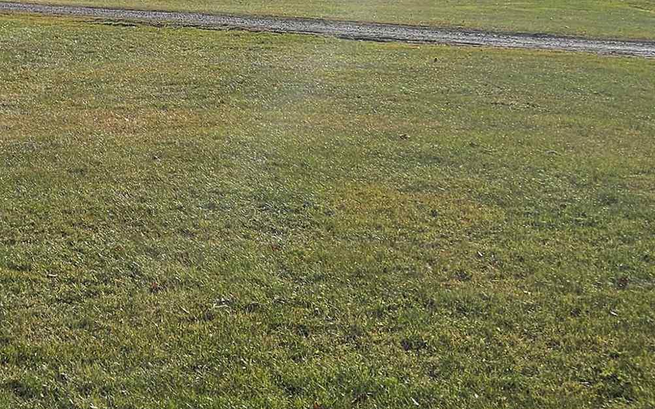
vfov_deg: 17.2
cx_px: 230
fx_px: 1339
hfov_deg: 27.4
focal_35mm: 75
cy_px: 52
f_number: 1.8
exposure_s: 1/3273
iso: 25
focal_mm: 5.4
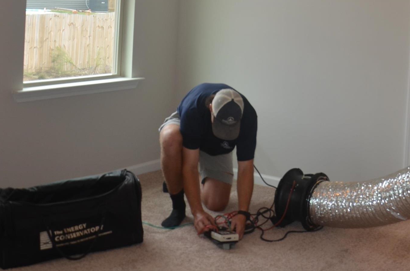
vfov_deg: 21.4
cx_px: 408
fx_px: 693
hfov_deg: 30.7
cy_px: 0
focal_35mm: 61
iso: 200
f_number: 3.5
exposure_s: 1/60
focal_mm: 18
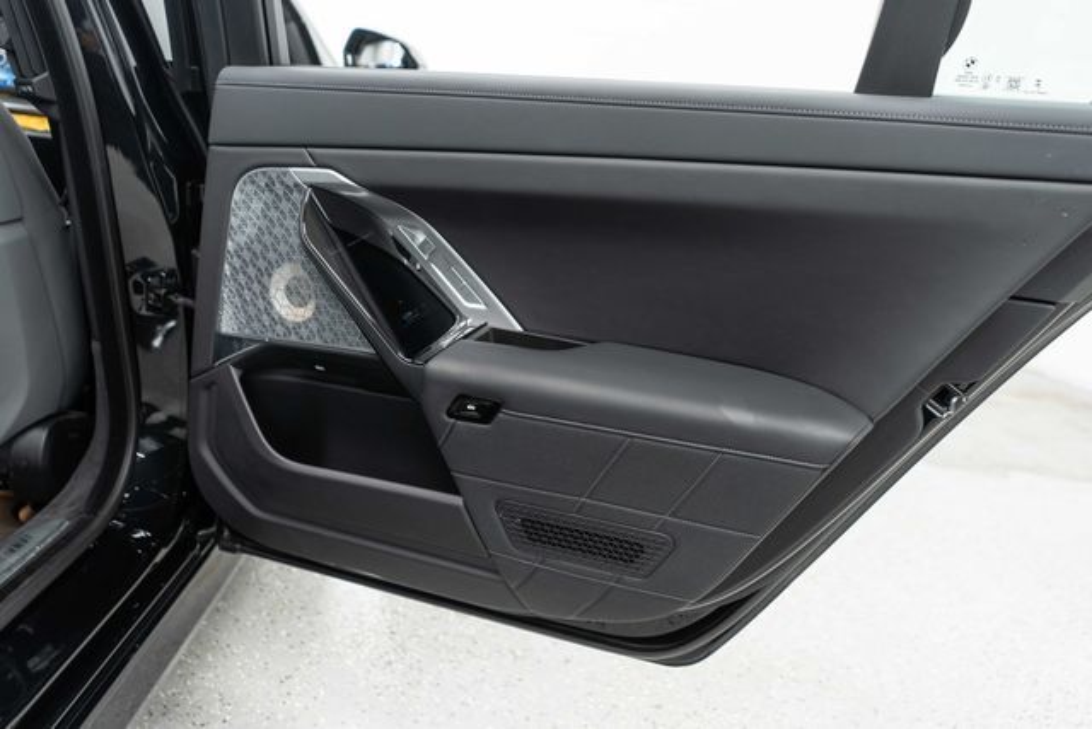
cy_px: 364
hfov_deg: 65.5
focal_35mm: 28
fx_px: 849
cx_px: 546
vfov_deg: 46.4
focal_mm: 28
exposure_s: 1/40
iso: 640
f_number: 3.2
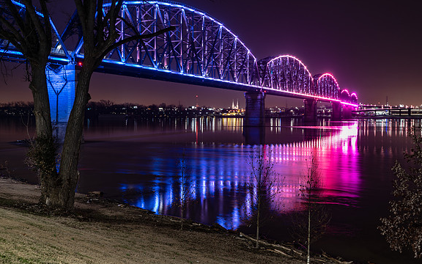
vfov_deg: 33.6
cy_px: 124
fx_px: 437
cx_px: 212
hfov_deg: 51.5
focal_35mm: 38
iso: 100
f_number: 5.6
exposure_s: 15
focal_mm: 37
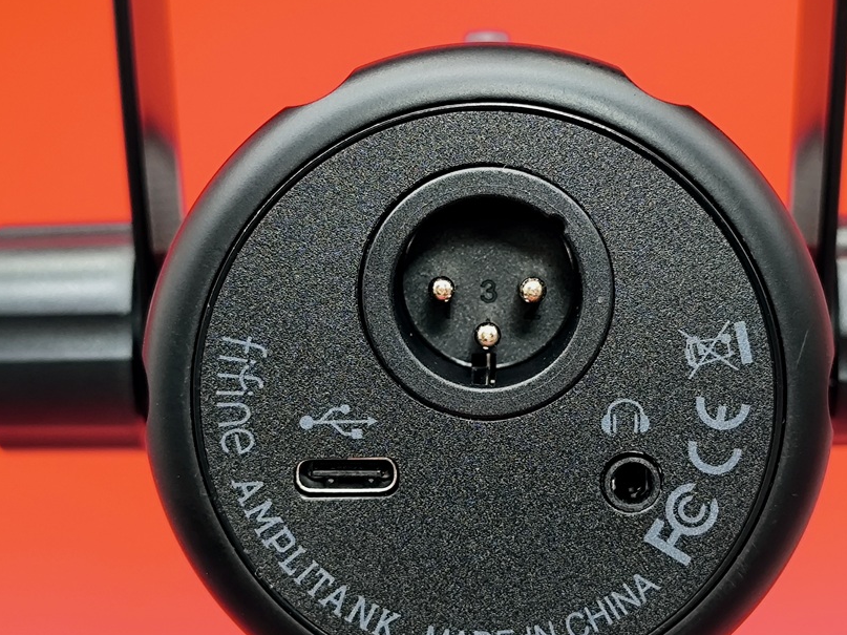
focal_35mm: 85
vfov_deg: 17.3
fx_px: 2080
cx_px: 481
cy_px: 373
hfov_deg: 23.0
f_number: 1.65
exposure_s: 1/50
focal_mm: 6.14
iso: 800
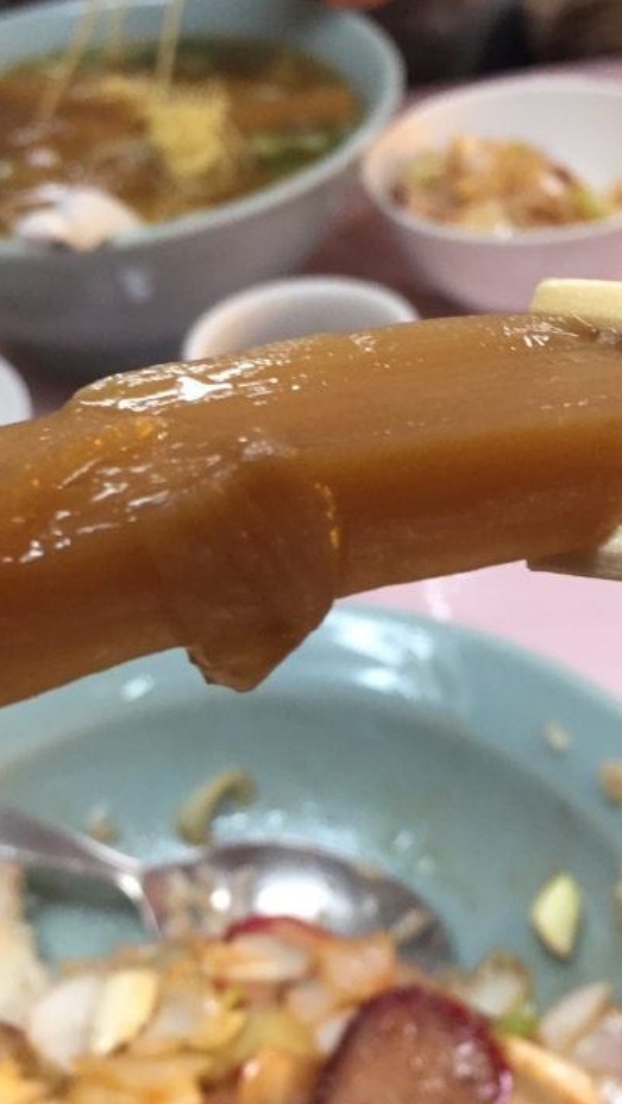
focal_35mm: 46
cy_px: 620
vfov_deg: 44.5
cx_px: 254
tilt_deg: -41.8
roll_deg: +10.9
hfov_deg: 26.0
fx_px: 1347
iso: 50
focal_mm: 4.15
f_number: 2.2
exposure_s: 1/30
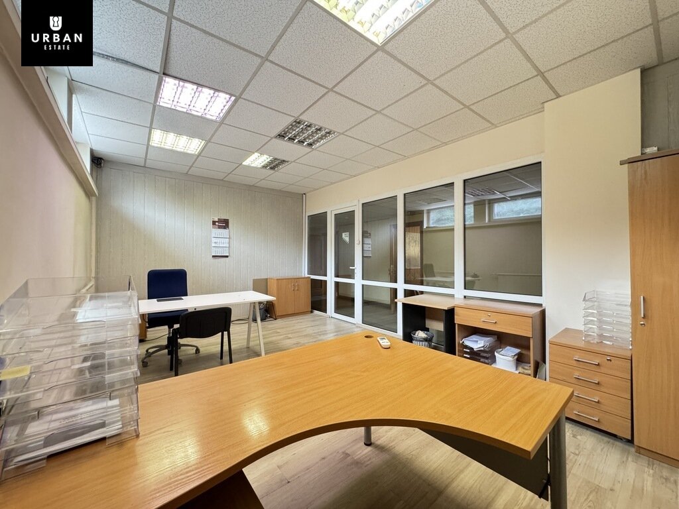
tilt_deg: +1.0
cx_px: 340
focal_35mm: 14
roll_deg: +0.5
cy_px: 254
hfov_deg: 102.1
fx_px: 275
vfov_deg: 85.7
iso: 400
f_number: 2.2
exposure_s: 1/50
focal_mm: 2.22
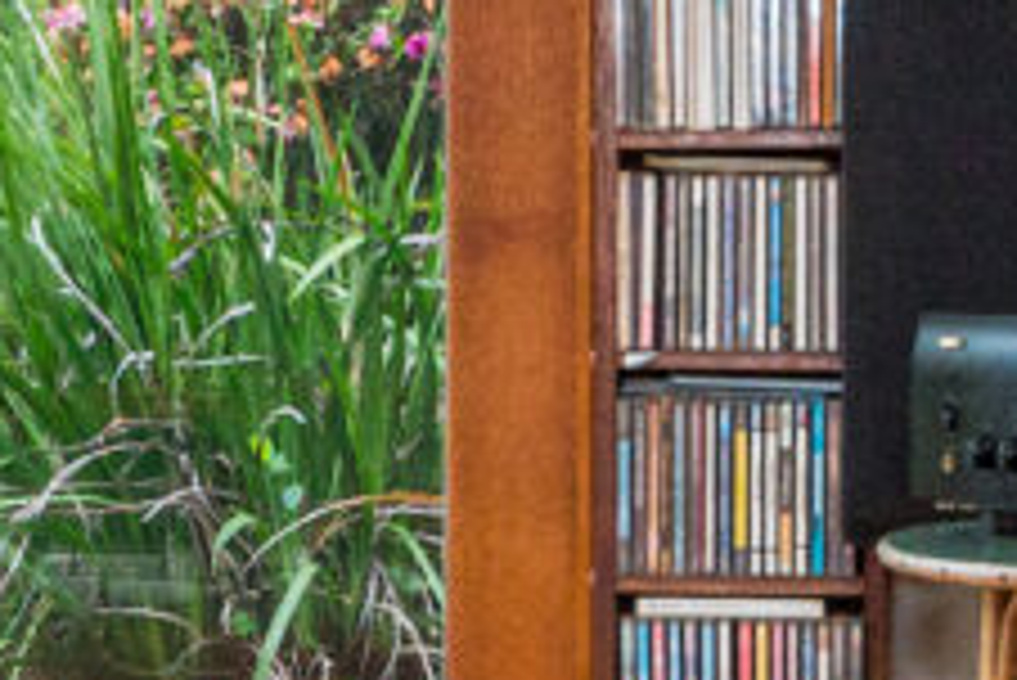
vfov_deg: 7.6
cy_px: 16
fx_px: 5116
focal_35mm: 181
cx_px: -256
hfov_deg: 11.1
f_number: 10
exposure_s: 1/200
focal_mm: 27
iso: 1250
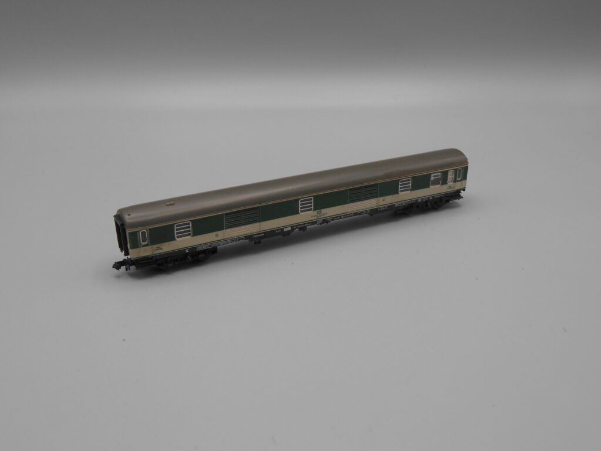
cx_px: 300
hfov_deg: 45.8
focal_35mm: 41
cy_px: 226
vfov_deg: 35.1
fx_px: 712
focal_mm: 7.2
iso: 80
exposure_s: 1/100
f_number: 3.9
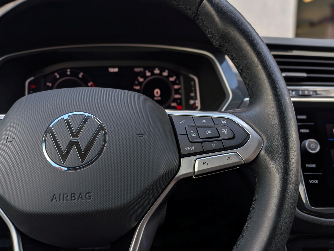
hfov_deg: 67.3
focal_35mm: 26
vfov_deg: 53.1
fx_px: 251
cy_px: 127
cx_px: 165
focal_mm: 4.53
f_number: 1.7
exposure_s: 1/307
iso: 30
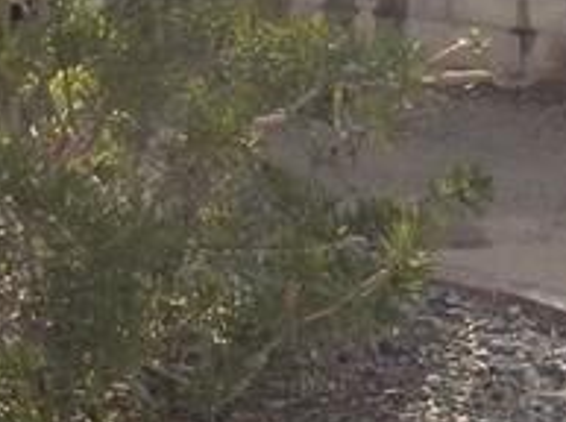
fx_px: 2628
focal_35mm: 161
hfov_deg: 12.3
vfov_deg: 9.0
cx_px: 434
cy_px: -129
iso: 125
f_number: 4
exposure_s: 1/250
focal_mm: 5.5
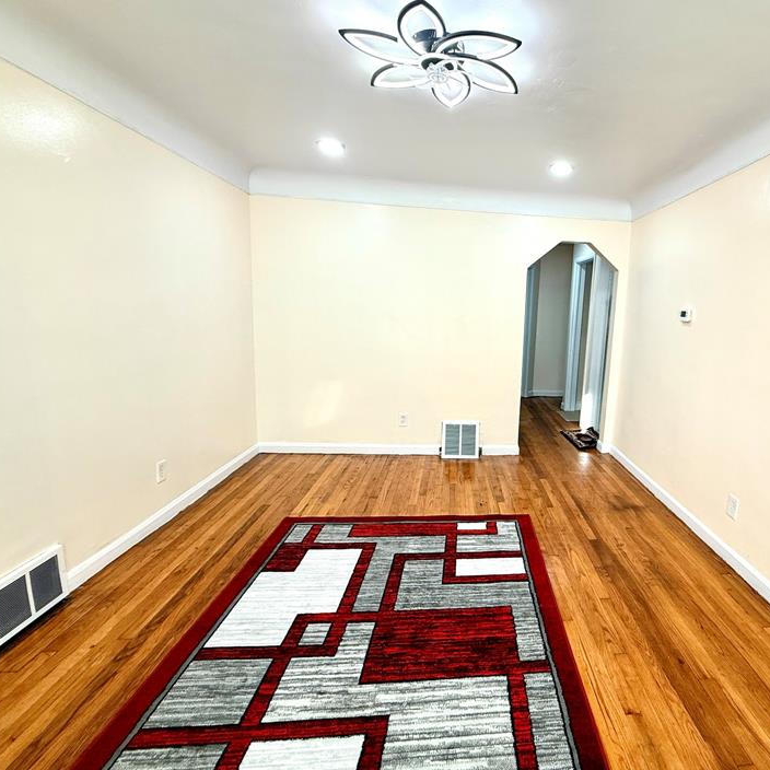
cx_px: 513
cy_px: 385
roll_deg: -3.3
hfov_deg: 78.1
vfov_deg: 80.7
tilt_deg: -8.9
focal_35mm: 18
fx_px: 453
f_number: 2.2
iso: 80
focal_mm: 2.22
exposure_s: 1/120
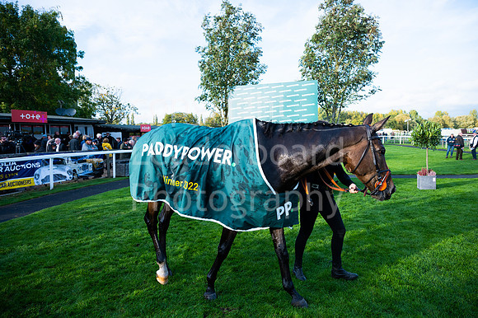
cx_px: 239
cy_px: 159
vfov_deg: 53.1
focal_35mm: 24
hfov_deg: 73.8
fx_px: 318
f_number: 4.5
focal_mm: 24
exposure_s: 1/1250
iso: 500
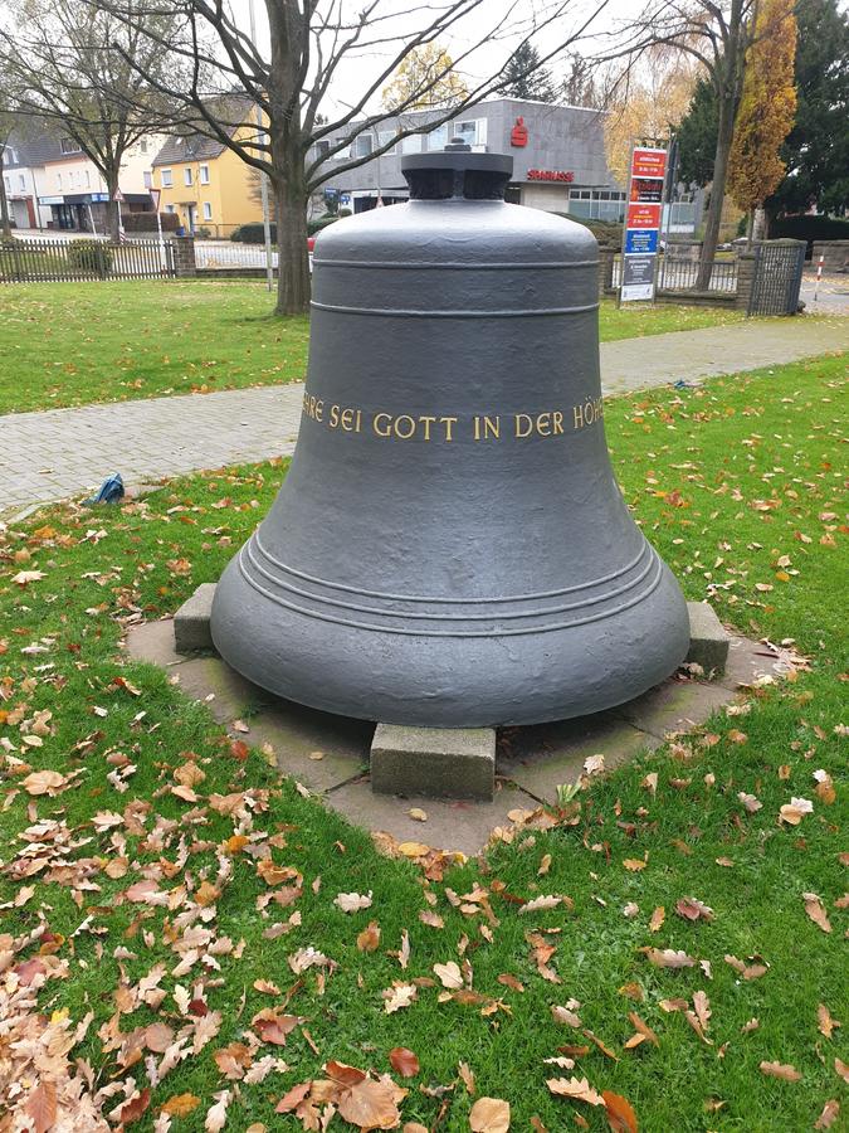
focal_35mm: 26
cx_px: 424
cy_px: 566
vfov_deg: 67.3
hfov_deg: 53.1
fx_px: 850
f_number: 2.4
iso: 64
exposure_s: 1/100
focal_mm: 4.3
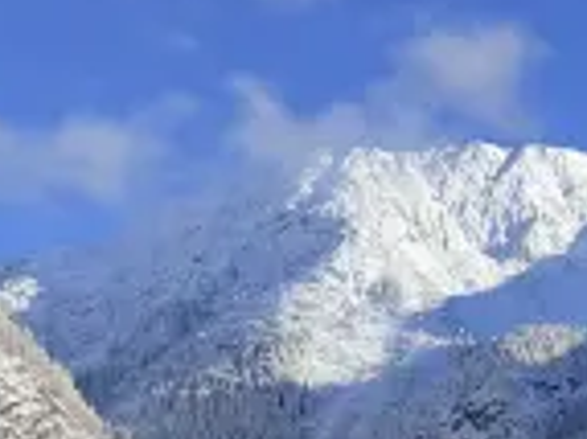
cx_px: 1039
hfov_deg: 16.5
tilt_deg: +4.6
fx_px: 1711
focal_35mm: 101
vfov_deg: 14.0
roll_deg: +0.5
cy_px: 583
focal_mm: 6.76
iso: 80
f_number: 1.78
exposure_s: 1/7353
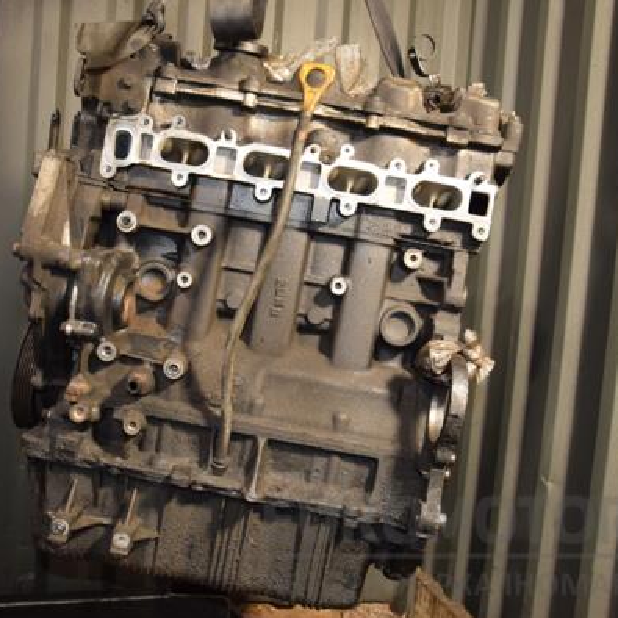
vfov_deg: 41.3
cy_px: 311
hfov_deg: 41.0
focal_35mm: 41
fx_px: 821
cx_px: 235
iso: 800
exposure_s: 1/80
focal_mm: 21
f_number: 5
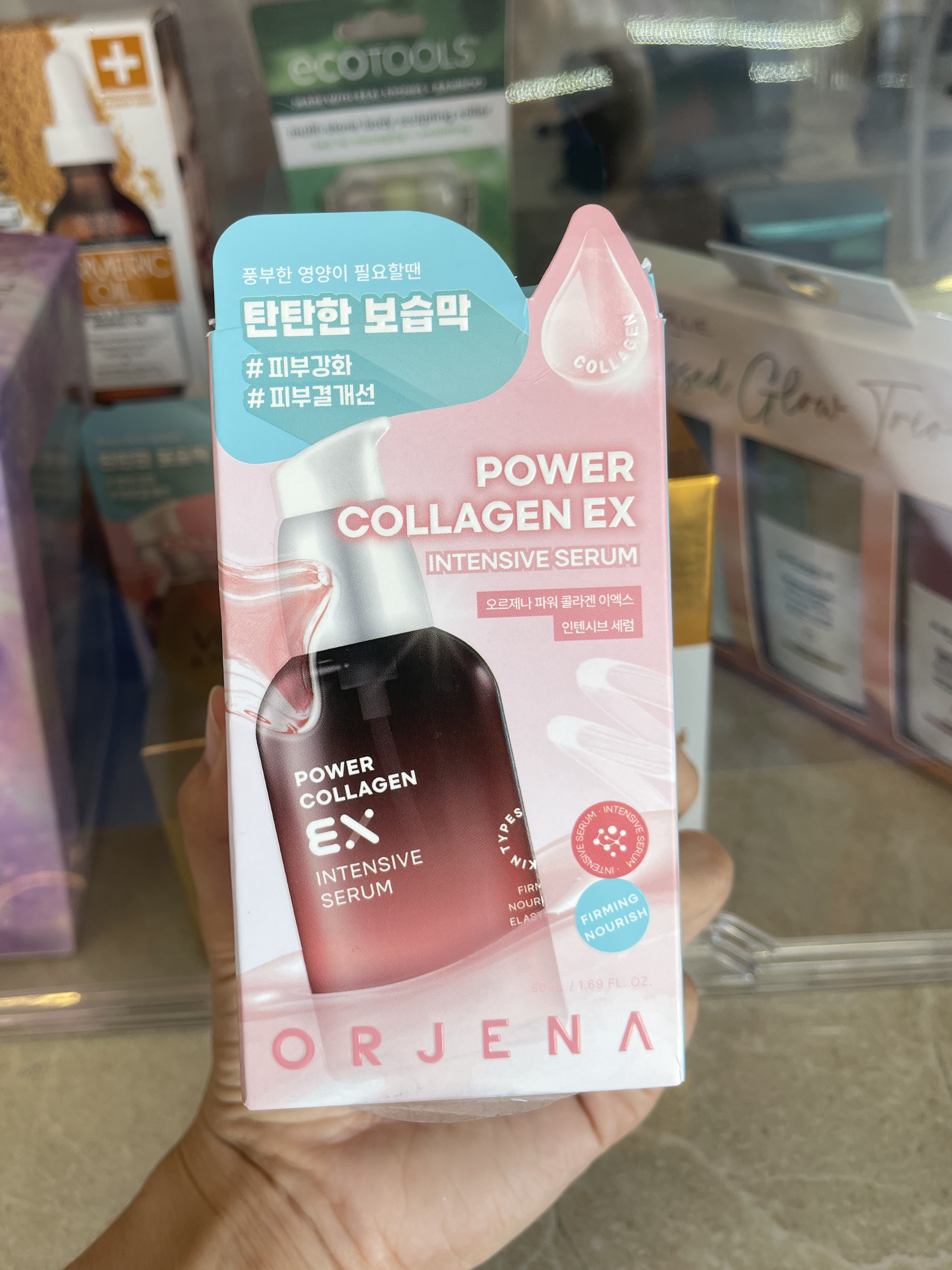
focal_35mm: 29
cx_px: 434
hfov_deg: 48.2
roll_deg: +7.8
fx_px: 1063
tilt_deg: -33.3
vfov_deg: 61.4
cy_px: 547
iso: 50
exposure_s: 1/120
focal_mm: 5.1
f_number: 1.6
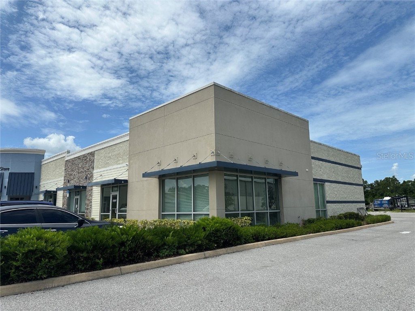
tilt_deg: +9.6
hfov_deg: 71.6
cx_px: 208
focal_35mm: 24
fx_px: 288
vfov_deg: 56.8
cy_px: 156
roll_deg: +0.7
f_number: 1.78
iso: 80
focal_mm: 6.86
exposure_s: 1/6211
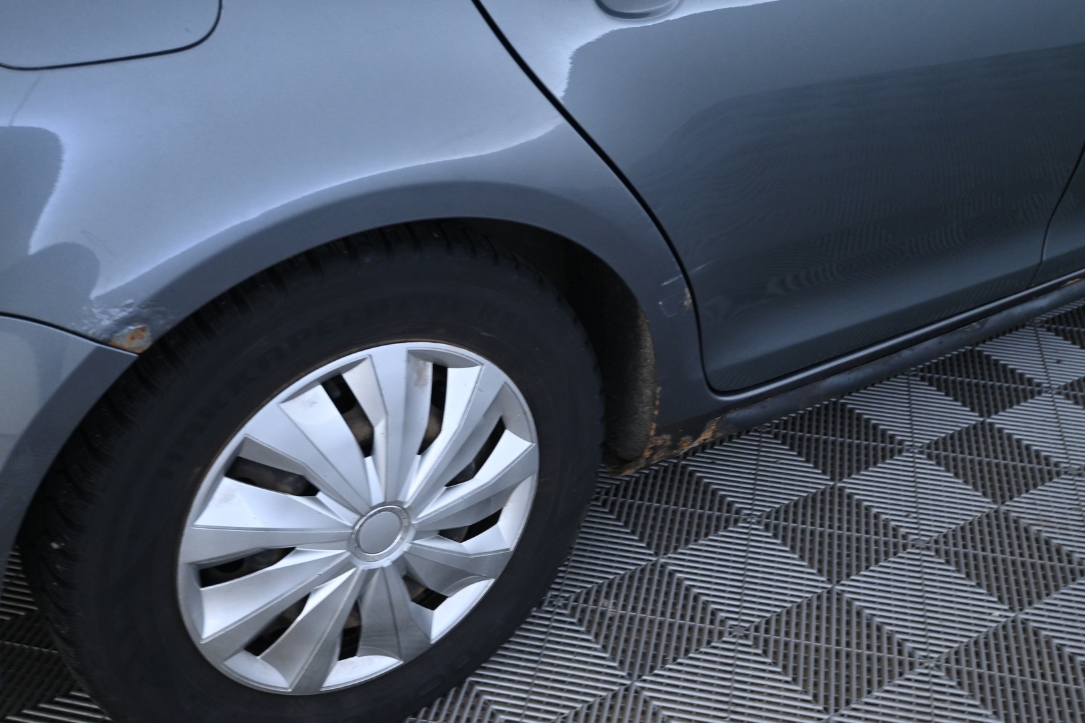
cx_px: 542
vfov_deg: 34.2
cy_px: 362
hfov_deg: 49.6
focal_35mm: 39
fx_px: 1175
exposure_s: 1/40
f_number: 4.5
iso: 1250
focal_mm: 26
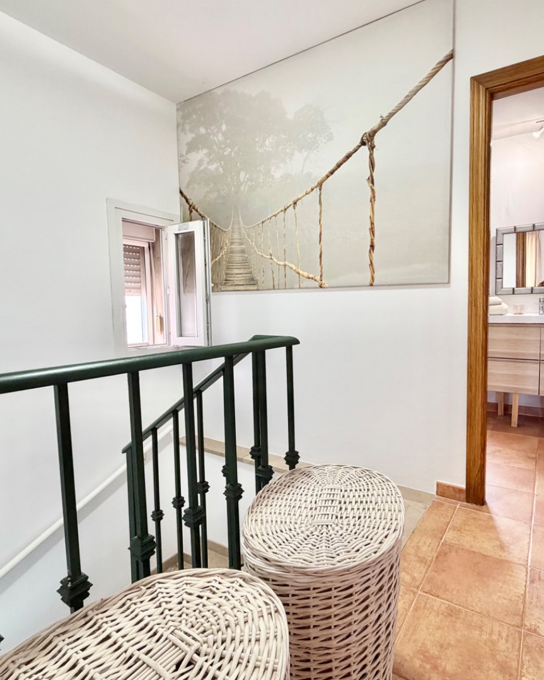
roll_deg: -0.3
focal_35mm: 19
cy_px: 335
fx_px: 382
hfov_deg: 70.1
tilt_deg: -4.5
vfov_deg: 83.3
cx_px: 328
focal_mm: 2.22
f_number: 2.2
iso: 200
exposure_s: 1/50
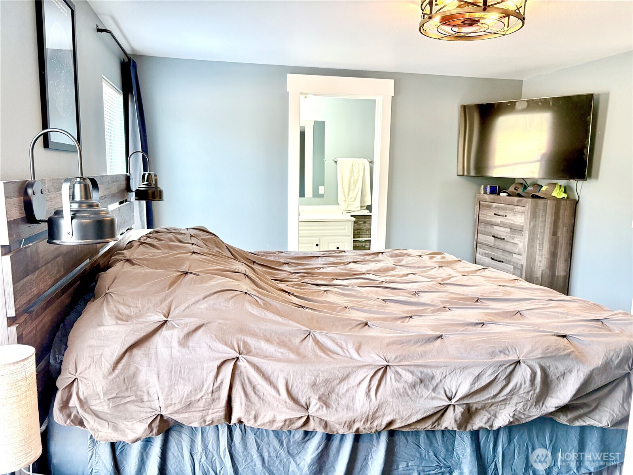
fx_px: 475
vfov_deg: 53.1
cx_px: 316
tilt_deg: -8.1
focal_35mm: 26
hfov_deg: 67.3
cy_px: 238
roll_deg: -0.5
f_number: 1.6
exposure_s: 1/60
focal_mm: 5.96
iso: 160
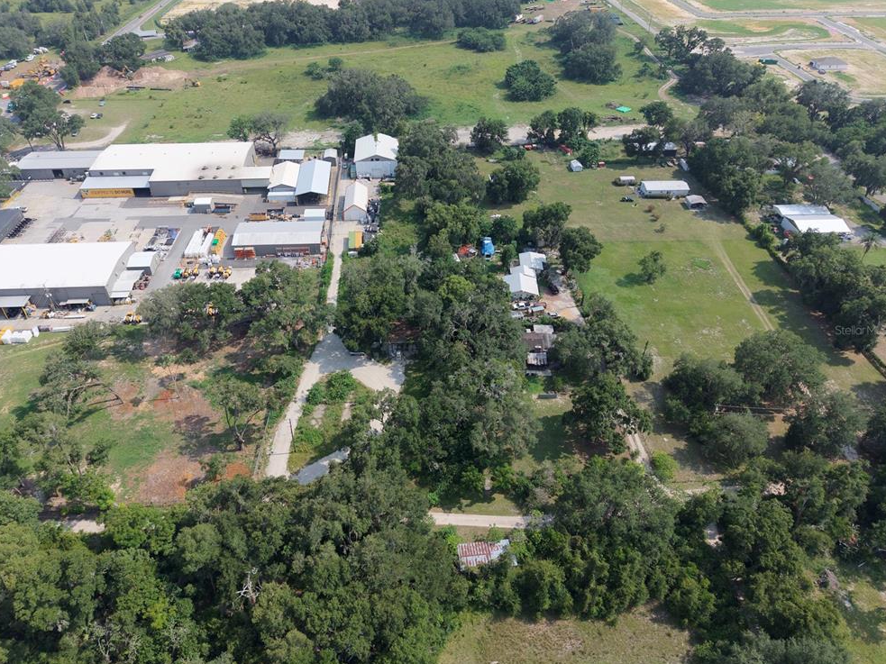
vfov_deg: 54.9
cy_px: 330
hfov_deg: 69.4
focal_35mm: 25
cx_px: 428
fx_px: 640
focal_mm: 8.67
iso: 400
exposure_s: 1/5000
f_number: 1.8
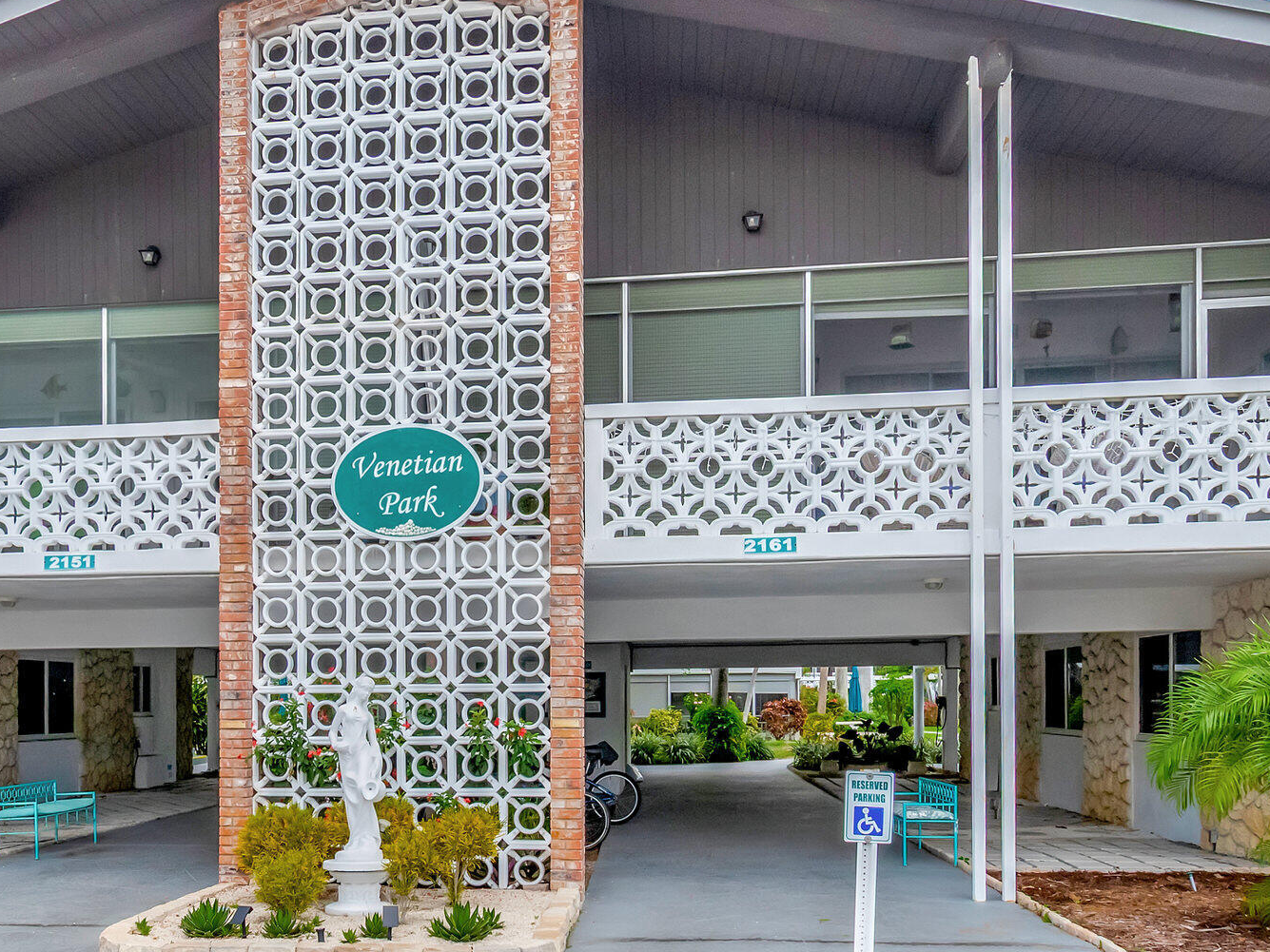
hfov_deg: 63.0
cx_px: 520
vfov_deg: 49.7
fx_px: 1027
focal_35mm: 28
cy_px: 465
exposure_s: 1/800
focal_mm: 10
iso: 1100
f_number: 8
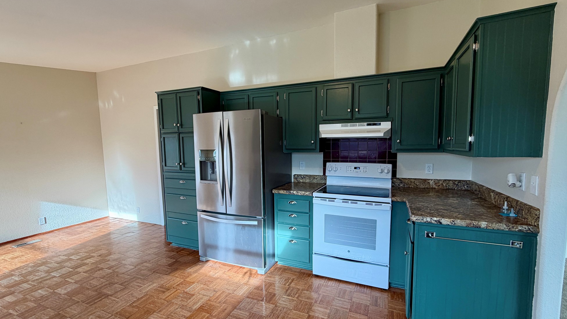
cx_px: 293
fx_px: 241
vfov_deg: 67.0
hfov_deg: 99.3
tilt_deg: -5.2
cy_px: 168
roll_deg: +0.5
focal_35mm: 16
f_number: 2.2
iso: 100
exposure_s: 1/120
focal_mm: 2.22
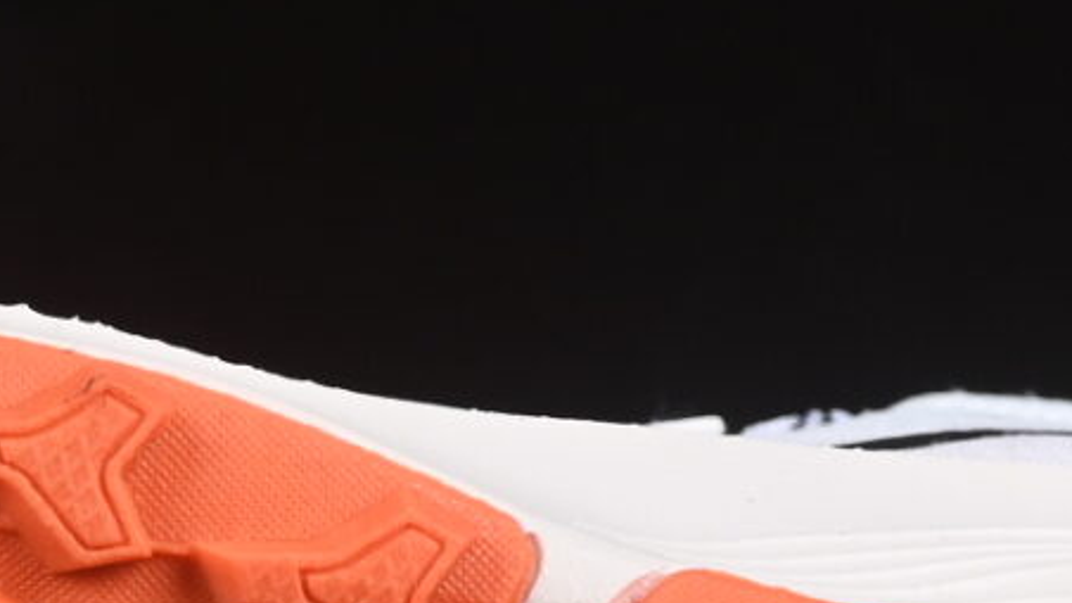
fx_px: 12646
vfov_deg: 2.7
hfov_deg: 4.9
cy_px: 649
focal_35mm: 445
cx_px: 436
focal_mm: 50
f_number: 8
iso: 160
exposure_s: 1/80
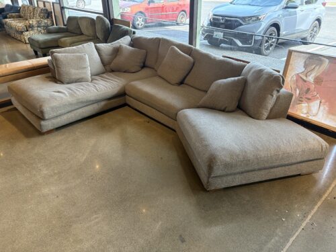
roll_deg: +1.4
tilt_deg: -30.9
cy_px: 126
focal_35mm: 26
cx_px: 168
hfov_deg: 67.3
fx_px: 252
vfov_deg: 53.1
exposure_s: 1/150
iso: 125
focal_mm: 5.96
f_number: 1.6
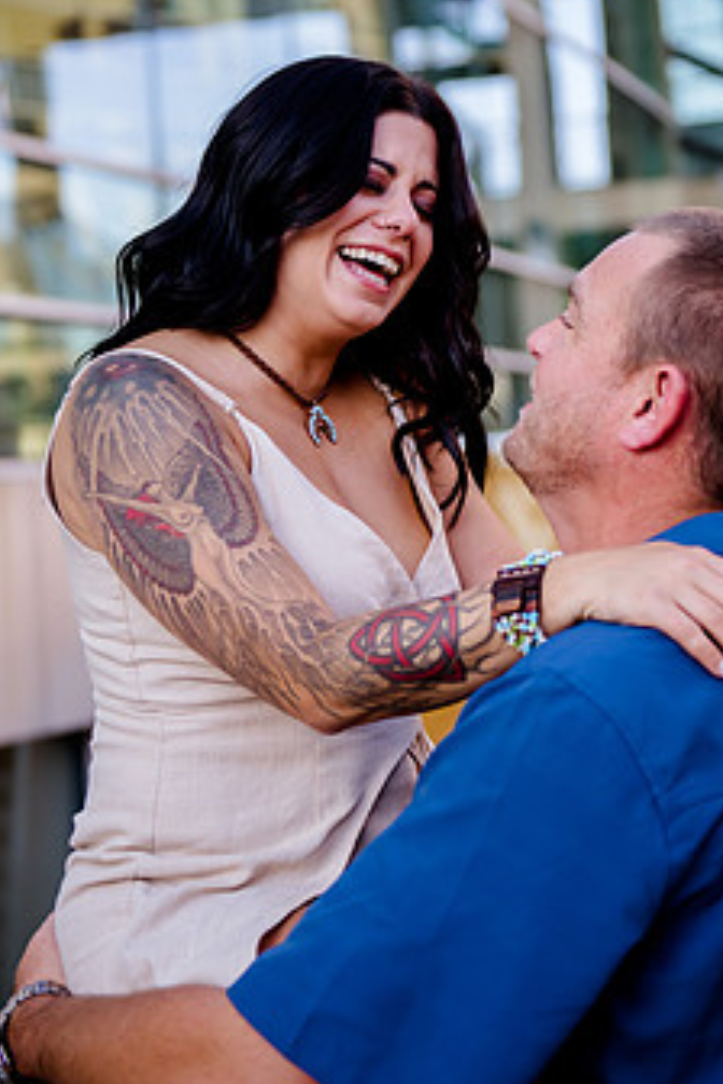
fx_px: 2259
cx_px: 455
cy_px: 445
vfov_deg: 26.9
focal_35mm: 75
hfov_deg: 18.2
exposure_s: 1/800
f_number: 2.8
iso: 640
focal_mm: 56
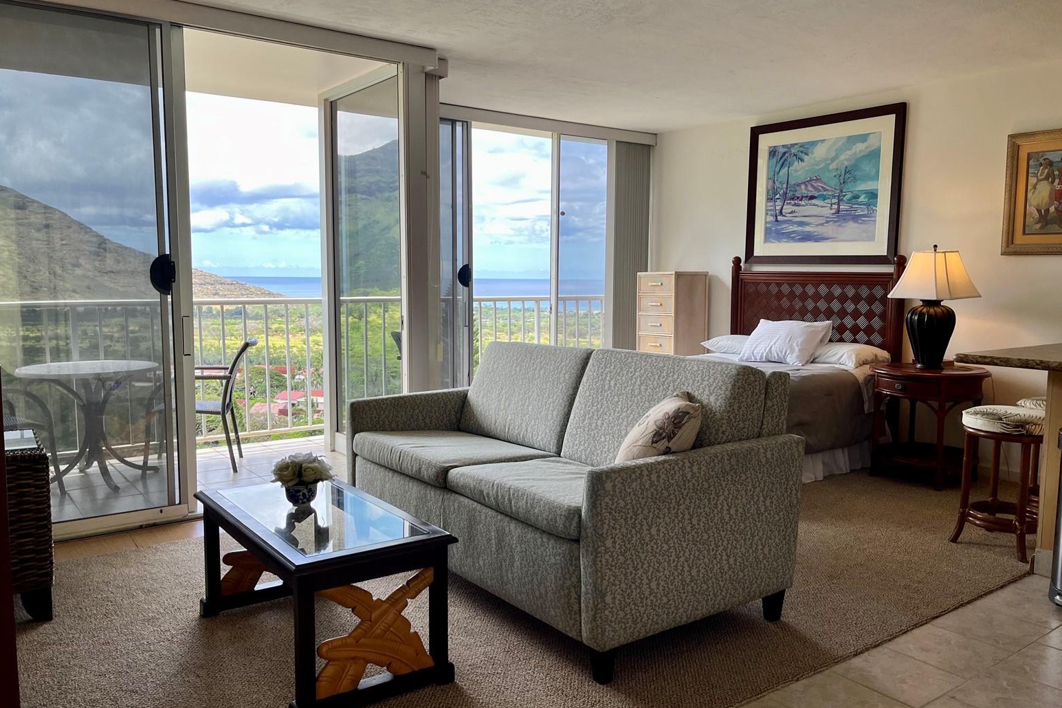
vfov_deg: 46.4
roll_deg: -1.0
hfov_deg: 65.5
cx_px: 535
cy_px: 356
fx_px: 826
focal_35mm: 28
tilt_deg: -6.3
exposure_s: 1/407
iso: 50
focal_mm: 5.1
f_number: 1.6
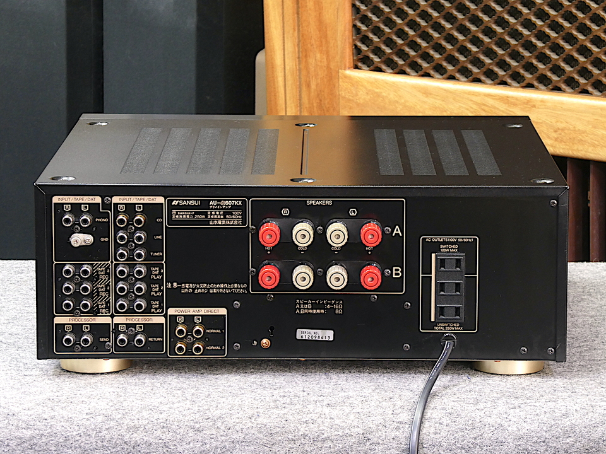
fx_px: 2363
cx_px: 303
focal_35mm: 135
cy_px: 227
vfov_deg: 11.0
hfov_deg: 14.6
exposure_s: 1/2
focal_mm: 24.2
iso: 200
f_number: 5.3
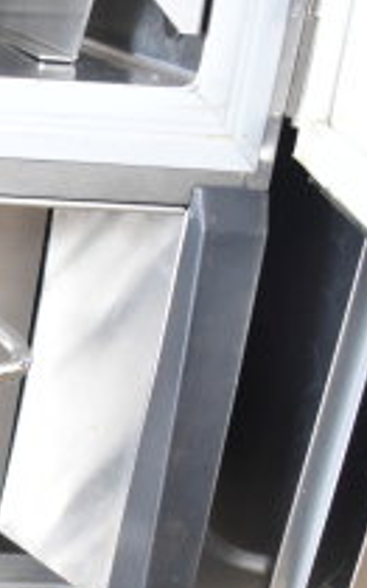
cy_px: 435
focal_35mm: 80
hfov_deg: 13.9
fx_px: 1282
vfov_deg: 25.6
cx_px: -356
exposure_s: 1/30
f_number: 3.5
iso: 900
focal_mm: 18
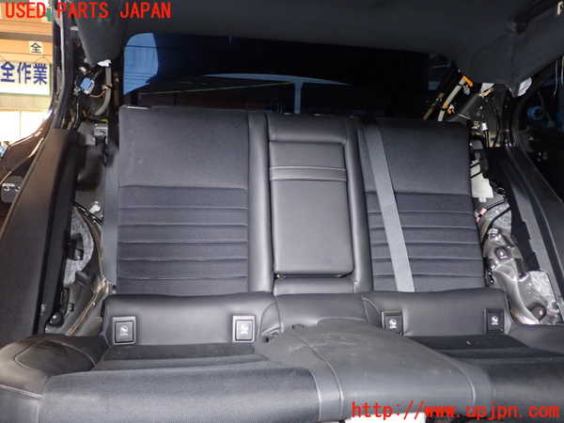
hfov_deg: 56.8
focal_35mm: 32
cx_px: 282
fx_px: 521
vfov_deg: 44.2
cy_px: 212
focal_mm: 5.79
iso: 400
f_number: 2.4
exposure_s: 1/30
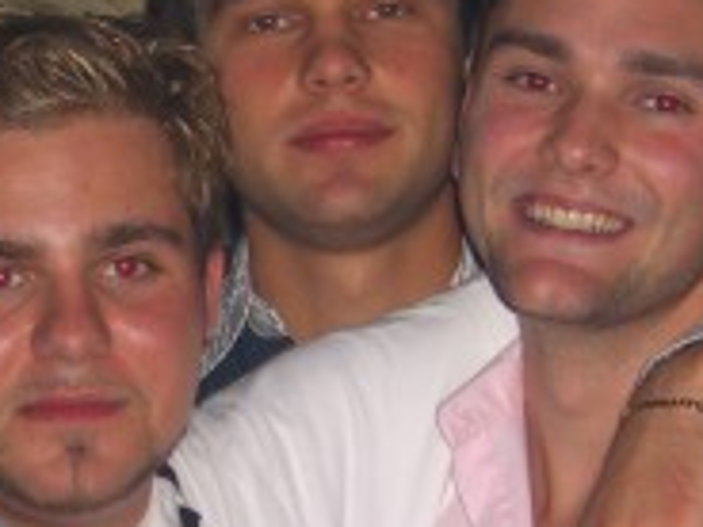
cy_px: 615
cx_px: 248
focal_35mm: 200
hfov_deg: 9.9
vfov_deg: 7.4
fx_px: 4062
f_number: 3.1
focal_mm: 9.5
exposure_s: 1/60
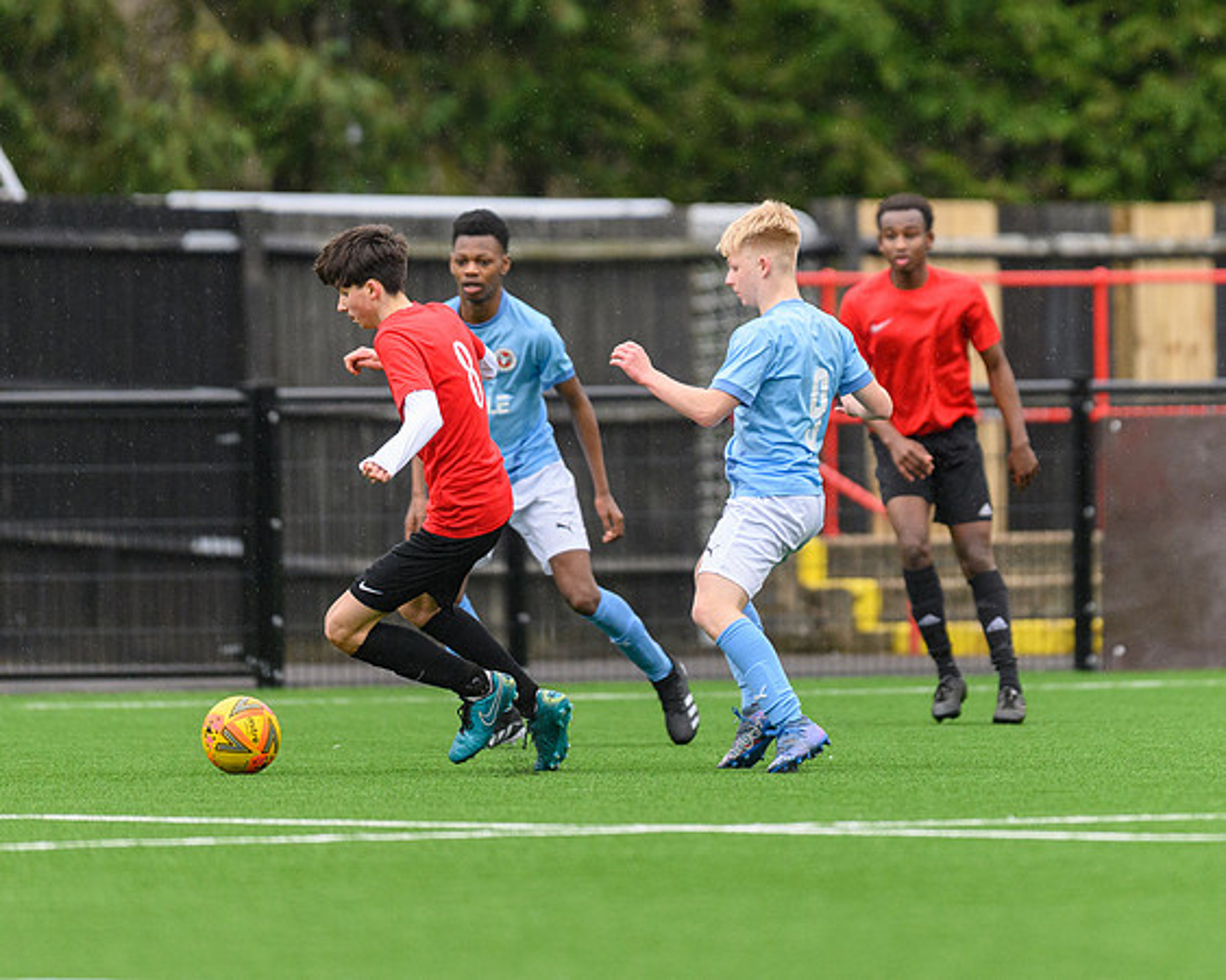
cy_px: 446
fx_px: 21826
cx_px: 766
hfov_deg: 3.2
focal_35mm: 602
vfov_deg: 2.6
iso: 2000
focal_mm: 400
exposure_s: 1/2000
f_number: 2.8
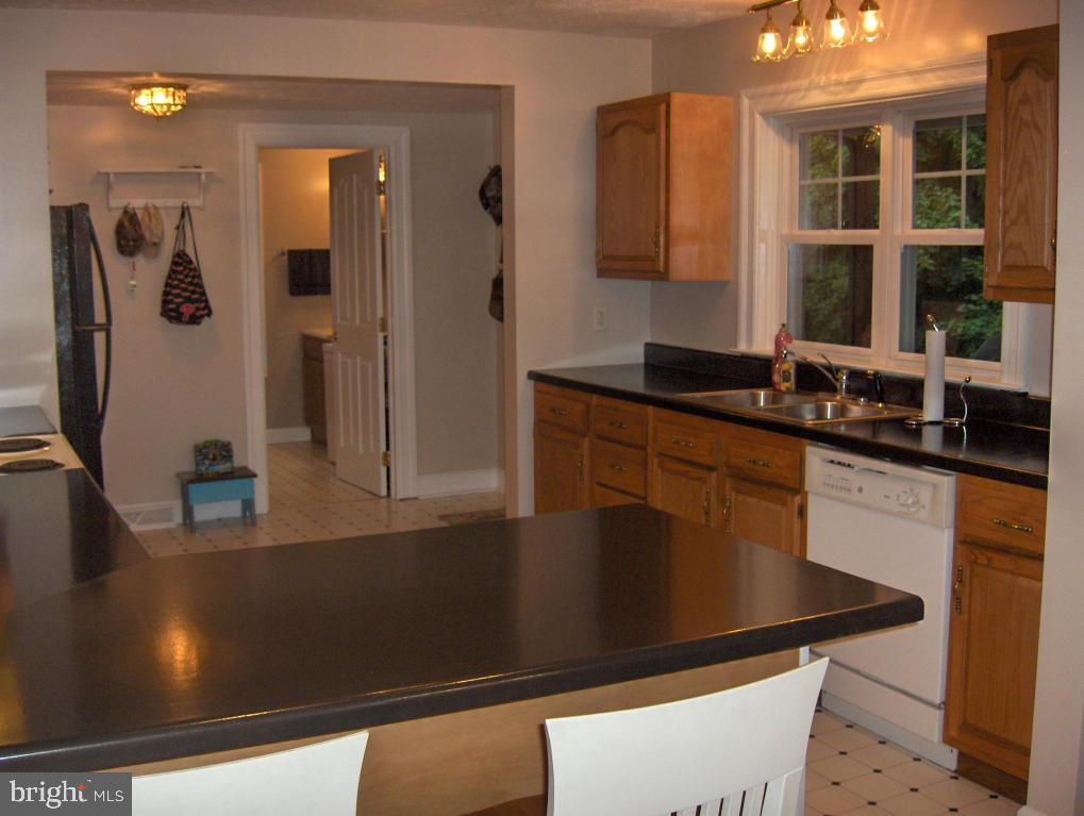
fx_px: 1223
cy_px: 408
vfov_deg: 36.9
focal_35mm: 39
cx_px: 542
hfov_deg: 47.8
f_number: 2.8
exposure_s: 1/60
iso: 100
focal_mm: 8
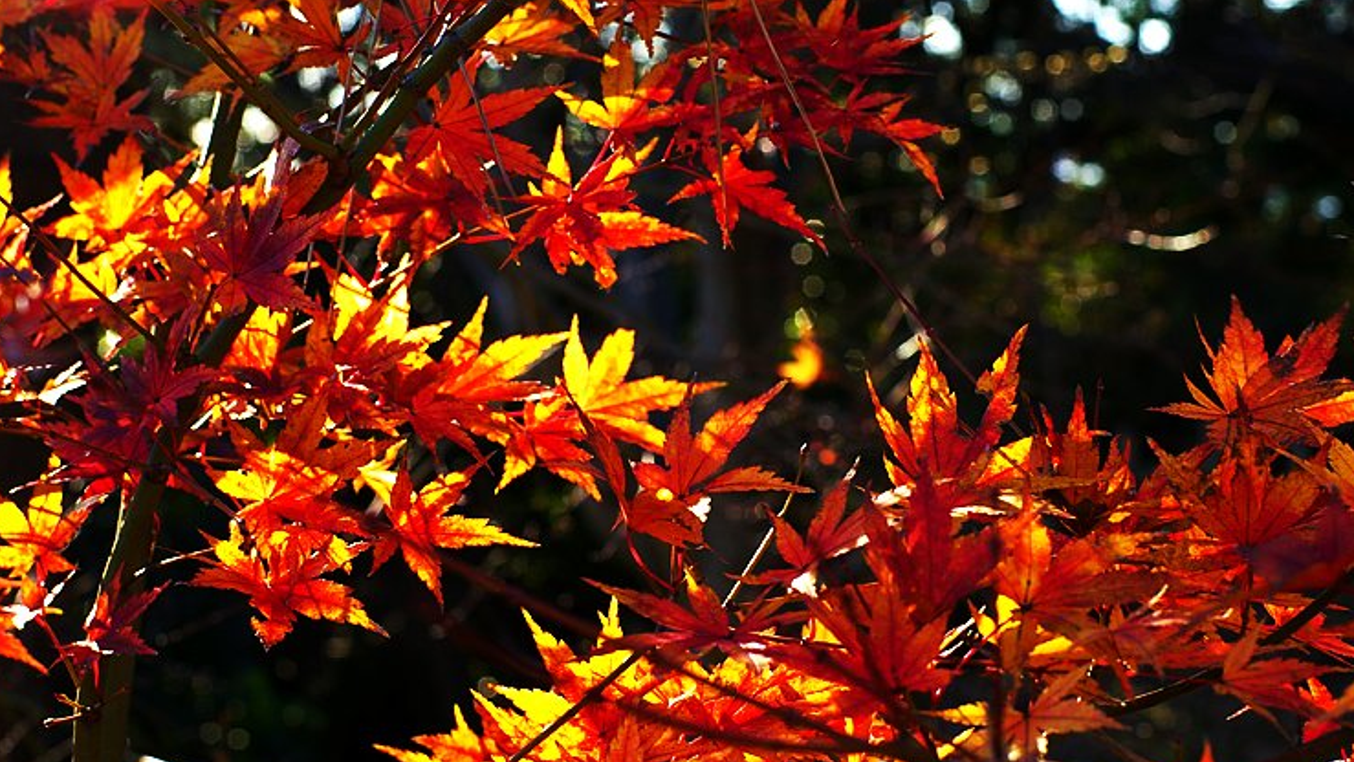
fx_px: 3052
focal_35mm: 85
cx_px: 652
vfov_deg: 14.2
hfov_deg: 25.0
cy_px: 332
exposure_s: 1/60
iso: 200
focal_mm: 50
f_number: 8
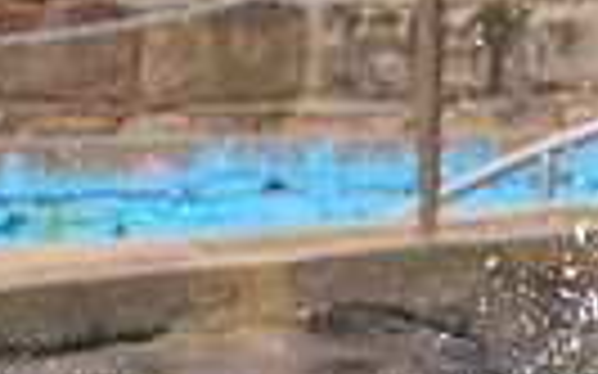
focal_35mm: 3789
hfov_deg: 0.6
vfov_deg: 0.3
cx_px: 338
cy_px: 506
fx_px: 61725
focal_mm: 800
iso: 1100
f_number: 11
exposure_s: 1/1250
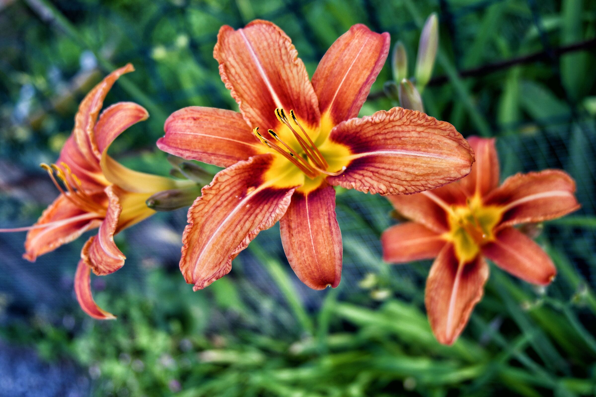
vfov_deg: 33.4
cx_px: 298
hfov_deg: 48.5
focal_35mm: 40
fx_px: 662
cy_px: 198
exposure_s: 1/160
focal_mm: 26.9
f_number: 4.5
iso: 400
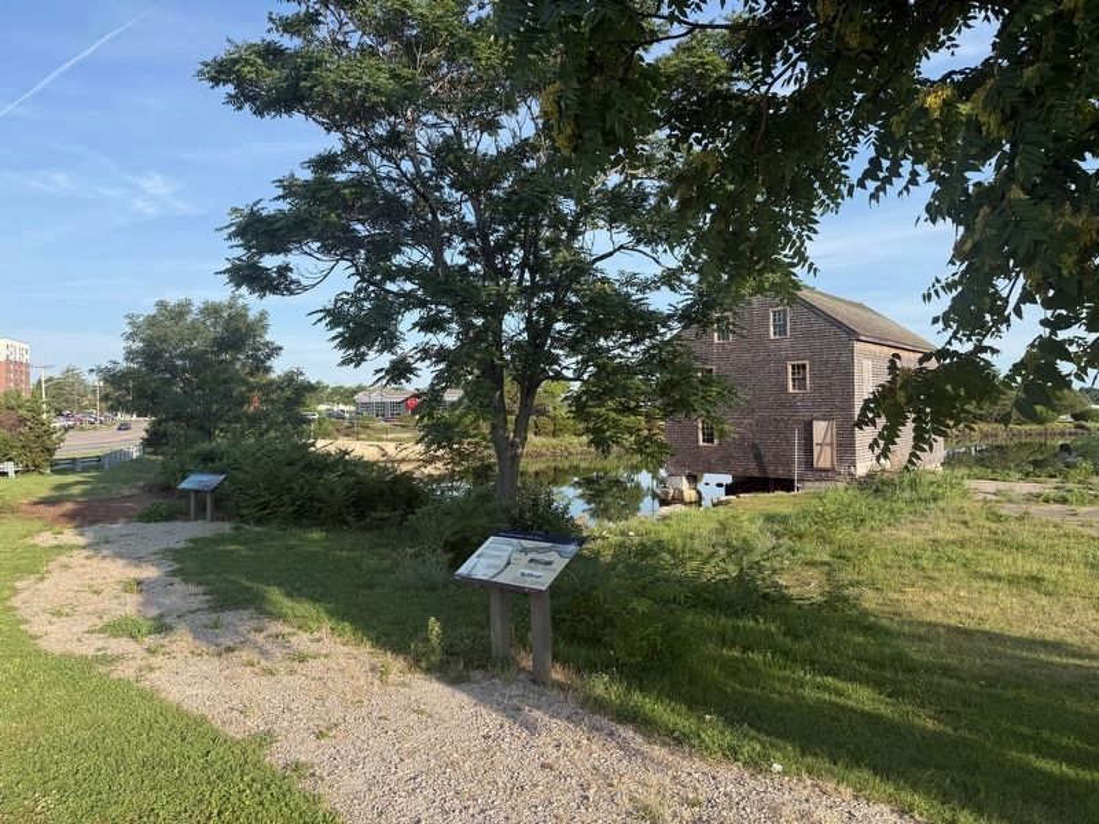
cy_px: 412
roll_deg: +0.2
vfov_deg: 56.8
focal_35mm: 24
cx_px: 550
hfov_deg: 71.6
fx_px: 762
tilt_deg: +0.6
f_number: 1.78
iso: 80
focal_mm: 6.76
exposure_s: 1/1949
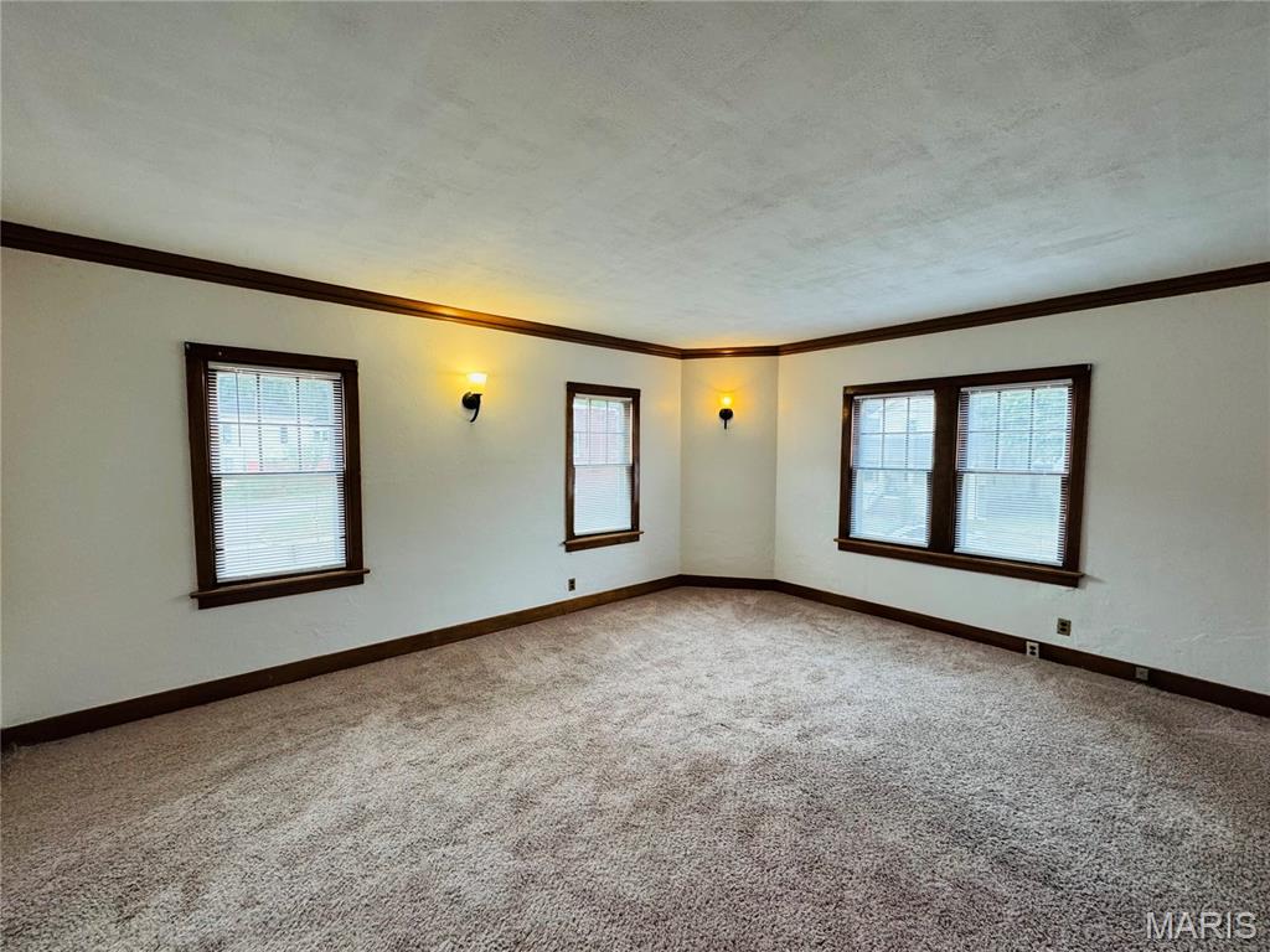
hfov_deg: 102.1
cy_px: 476
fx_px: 514
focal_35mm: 14
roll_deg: -0.4
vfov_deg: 85.7
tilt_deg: -3.4
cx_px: 635
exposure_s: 1/120
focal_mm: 2.22
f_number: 2.2
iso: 250
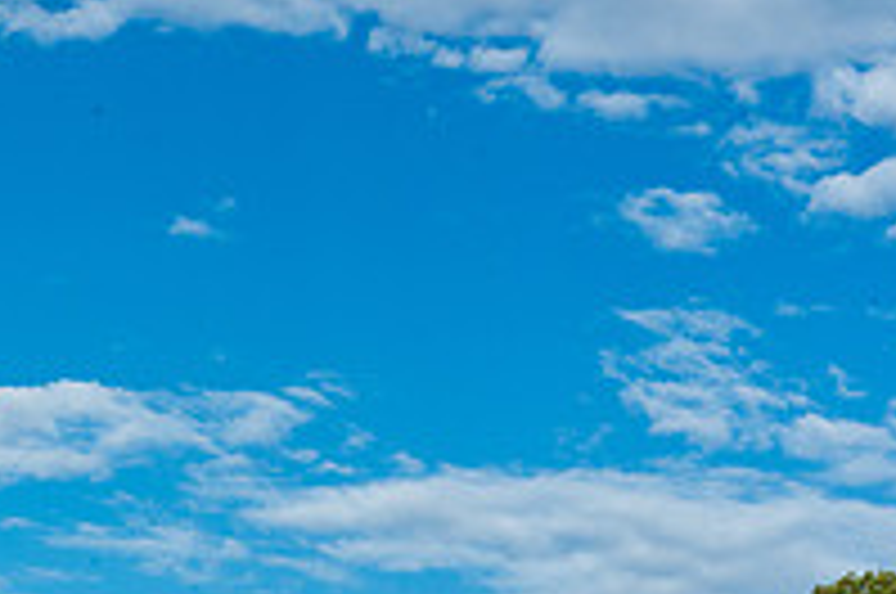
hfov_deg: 11.0
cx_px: -333
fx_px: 4498
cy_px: 792
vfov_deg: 7.5
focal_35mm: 181
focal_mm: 62
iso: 560
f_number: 22
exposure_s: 1/250
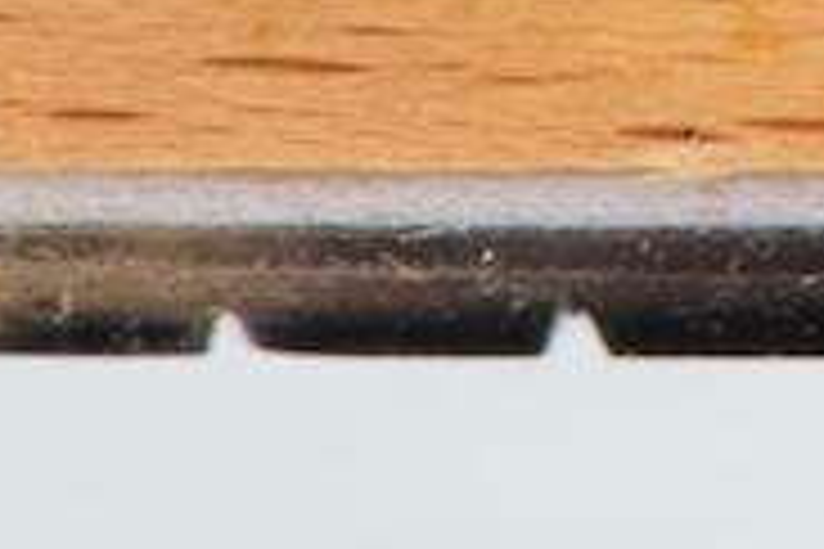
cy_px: -1071
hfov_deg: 3.2
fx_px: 14419
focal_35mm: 630
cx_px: 1860
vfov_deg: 2.2
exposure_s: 1/100
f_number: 11
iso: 80
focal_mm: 105
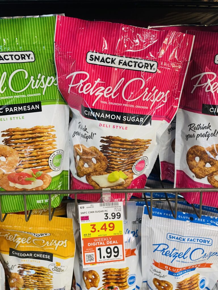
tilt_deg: -27.1
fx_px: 218
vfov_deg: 67.3
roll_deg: +0.4
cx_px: 109
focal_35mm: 26
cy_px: 145
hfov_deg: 53.1
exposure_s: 1/60
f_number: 1.6
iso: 125
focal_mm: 4.2
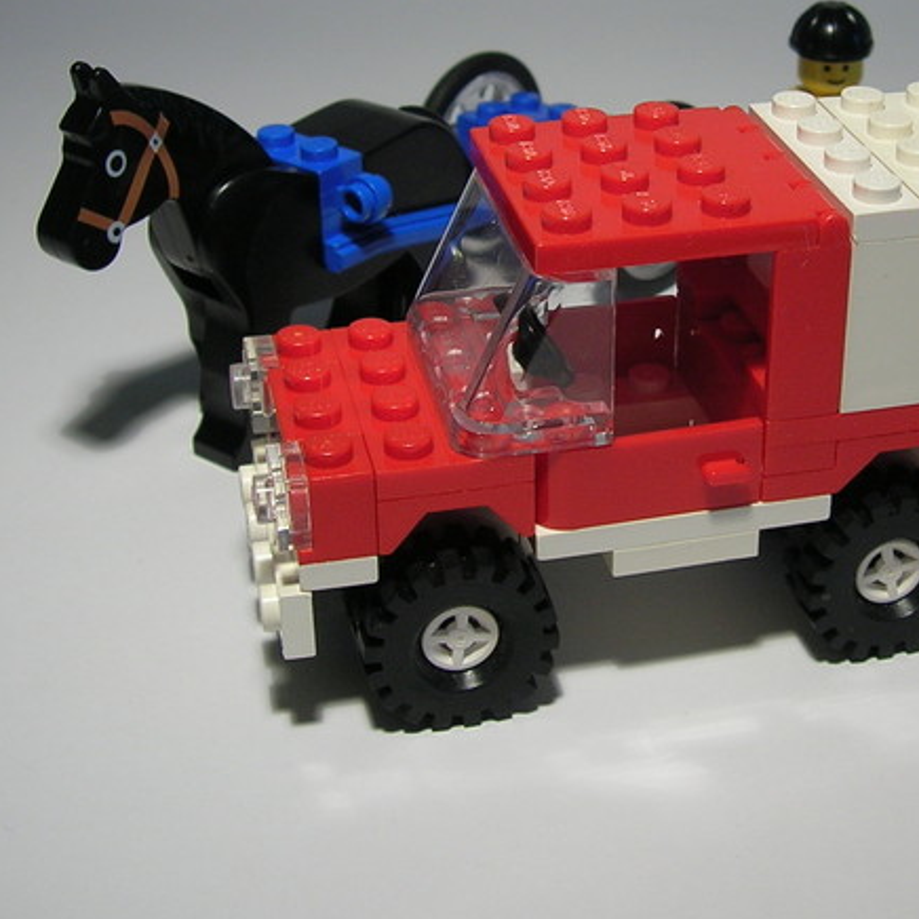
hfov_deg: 27.3
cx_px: 706
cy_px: 286
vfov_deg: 27.5
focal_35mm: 62
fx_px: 1862
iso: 50
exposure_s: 1/45.1
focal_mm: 5.7
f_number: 2.9
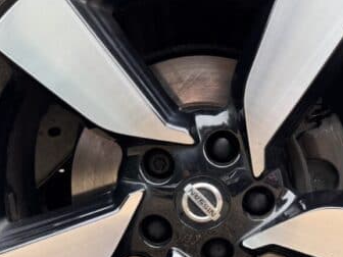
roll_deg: +2.7
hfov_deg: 37.6
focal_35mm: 50
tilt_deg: -9.3
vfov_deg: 28.8
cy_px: 185
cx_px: 241
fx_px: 495
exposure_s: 1/116
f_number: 1.78
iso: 200
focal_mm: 6.76
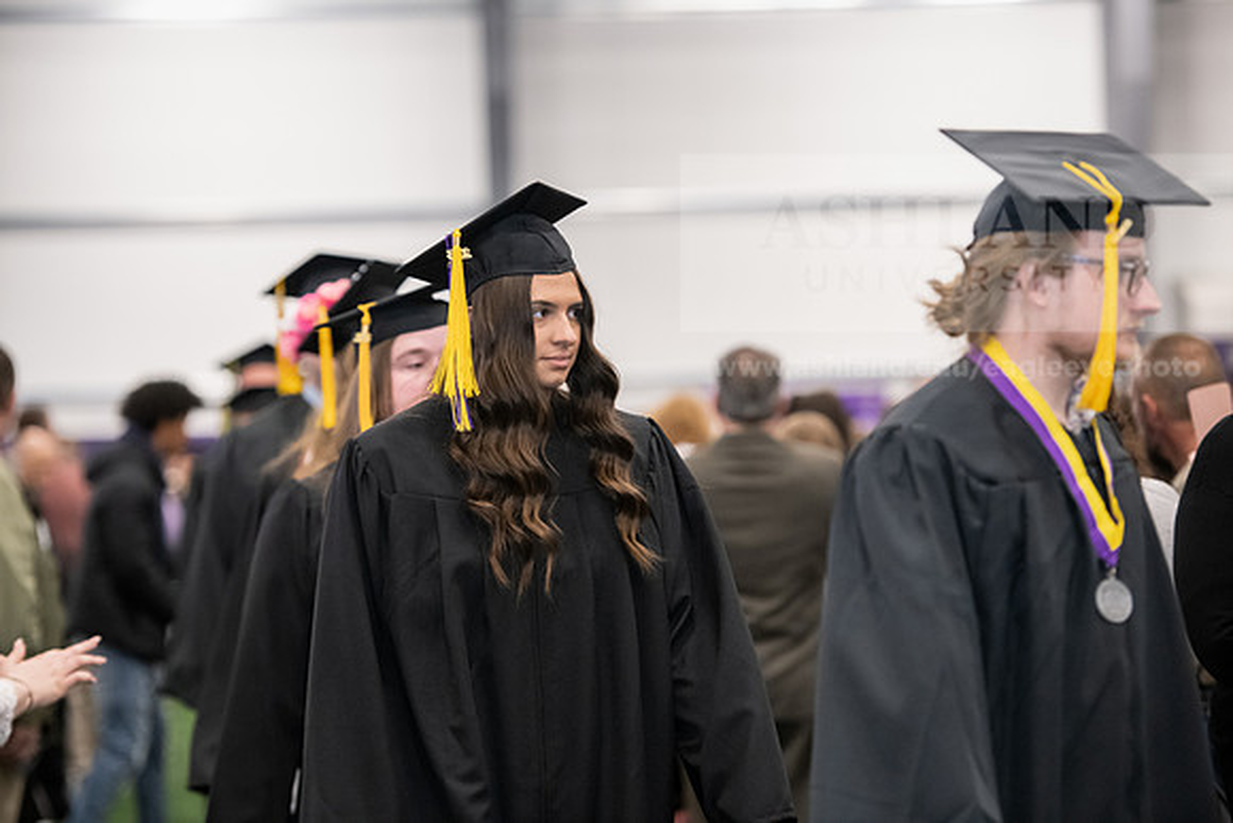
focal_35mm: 135
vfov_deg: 10.2
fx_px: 4625
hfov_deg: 15.2
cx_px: 616
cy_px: 412
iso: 3200
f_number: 3.2
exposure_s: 1/200
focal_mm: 135
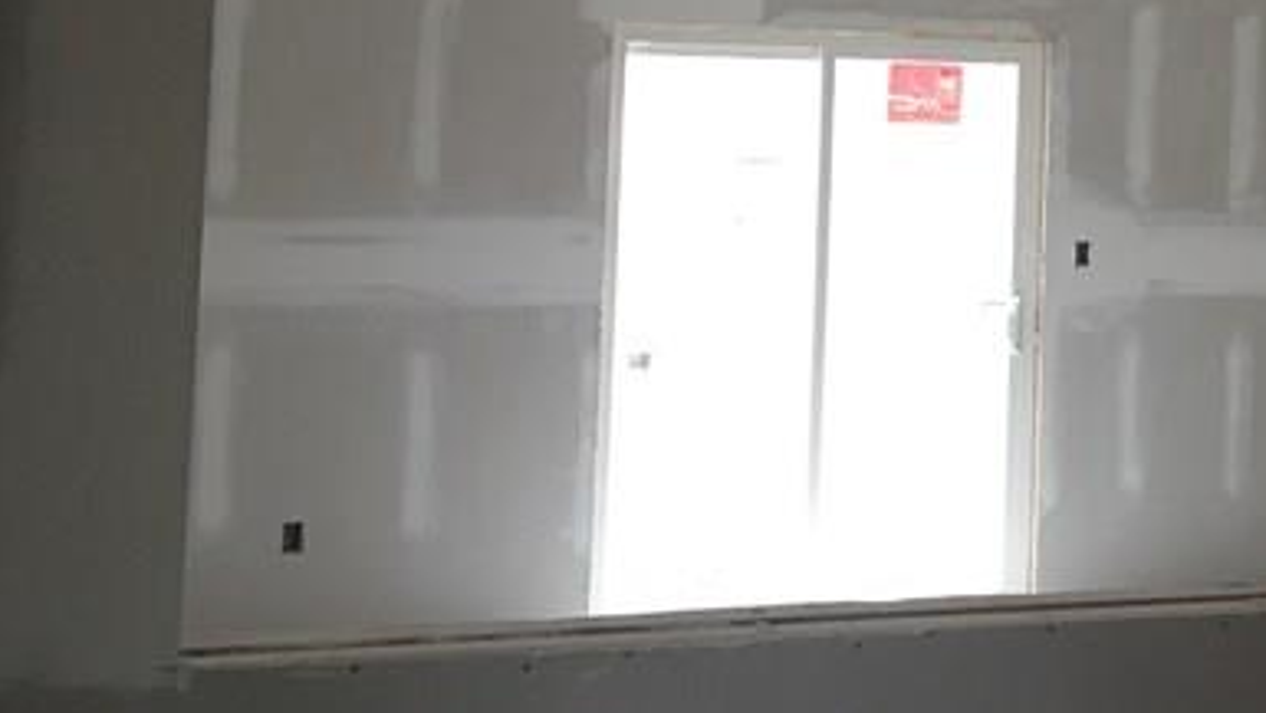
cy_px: -36
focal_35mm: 84
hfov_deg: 24.0
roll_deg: -2.0
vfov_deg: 14.1
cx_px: 1309
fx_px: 2821
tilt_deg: +5.3
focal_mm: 4.15
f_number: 2.2
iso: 50
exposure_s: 1/15
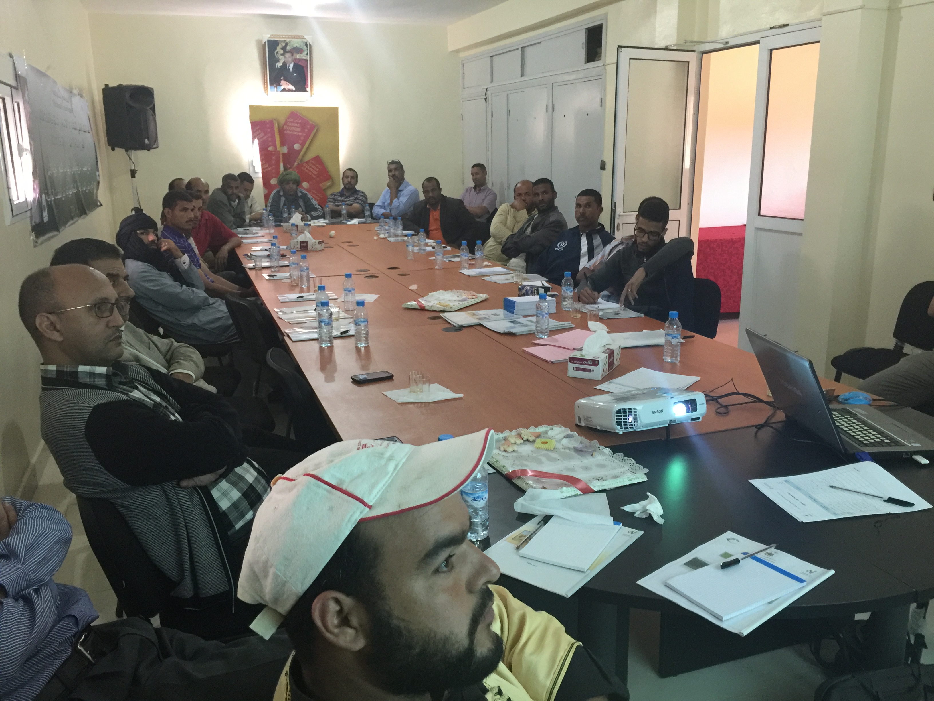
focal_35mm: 29
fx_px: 782
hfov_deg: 61.7
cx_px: 467
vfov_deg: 48.2
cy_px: 350
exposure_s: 1/17
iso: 160
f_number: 2.2
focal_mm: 4.15
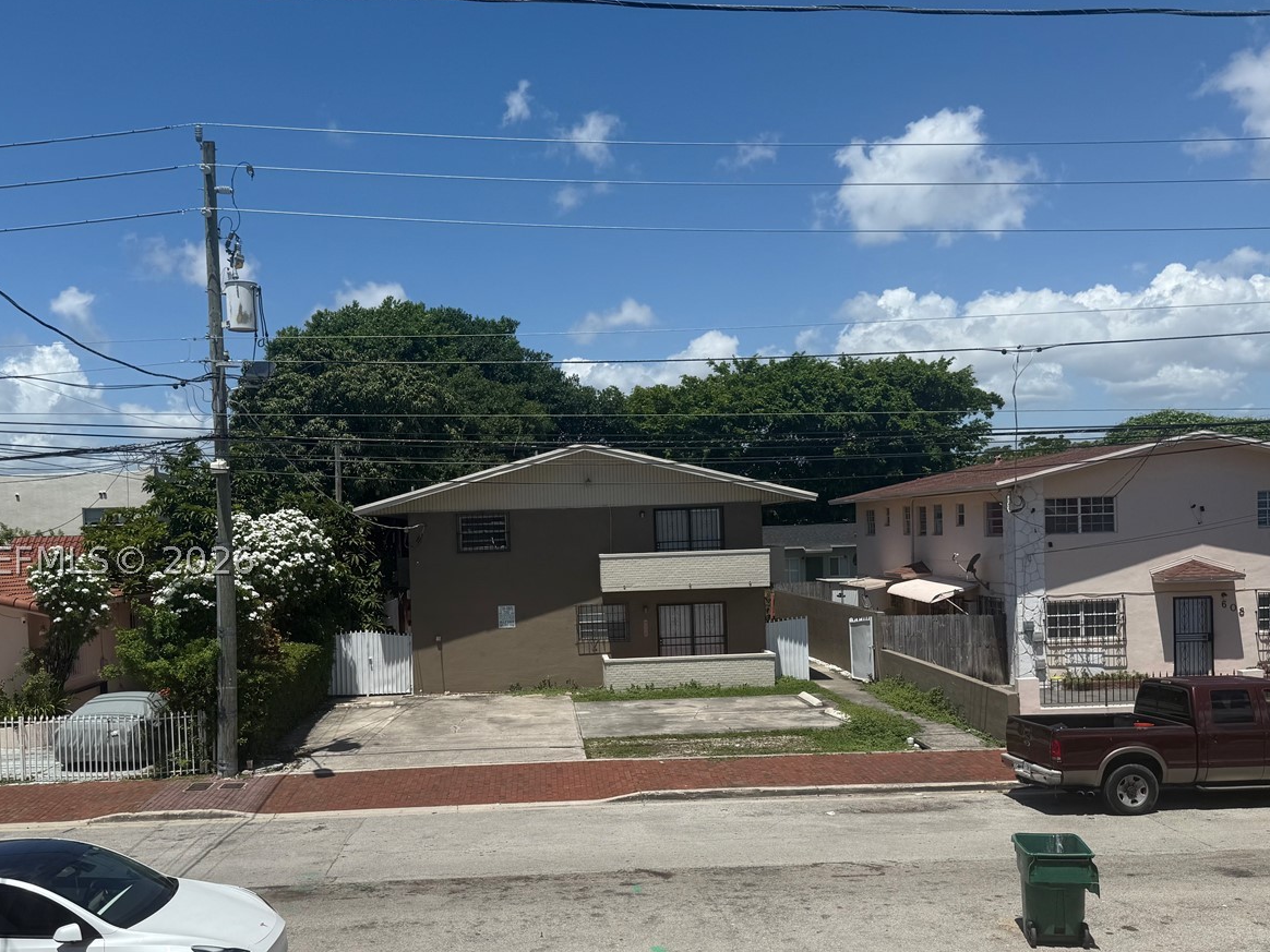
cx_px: 589
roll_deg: +2.1
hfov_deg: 55.3
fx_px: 1211
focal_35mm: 33
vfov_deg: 42.8
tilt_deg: -1.6
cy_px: 561
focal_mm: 6.76
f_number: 1.78
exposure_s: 1/8130
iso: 80
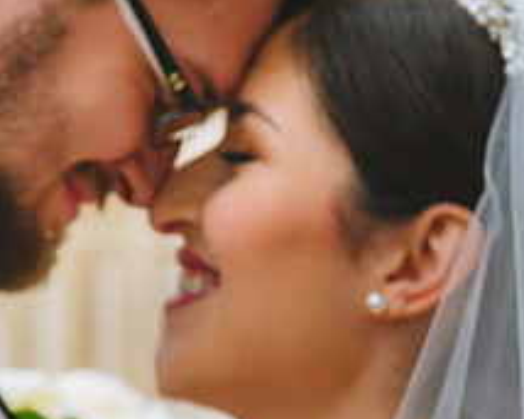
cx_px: 20
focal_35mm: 147
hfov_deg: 13.0
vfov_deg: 10.4
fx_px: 2279
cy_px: 409
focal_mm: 56
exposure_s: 1/1000
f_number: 4
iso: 250
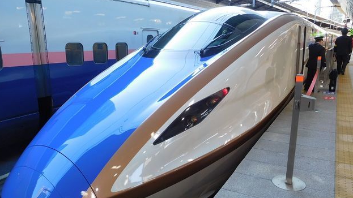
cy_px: 115
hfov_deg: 67.9
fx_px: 262
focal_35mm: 28
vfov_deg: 41.3
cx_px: 174
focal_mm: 4.5
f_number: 3.4
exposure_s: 1/40
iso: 125
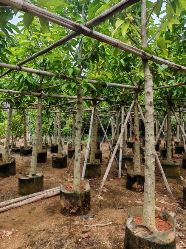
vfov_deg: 67.2
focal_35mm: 26
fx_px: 186
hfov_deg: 53.0
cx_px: 95
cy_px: 112
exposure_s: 1/630
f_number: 2.2
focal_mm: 1.96
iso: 50
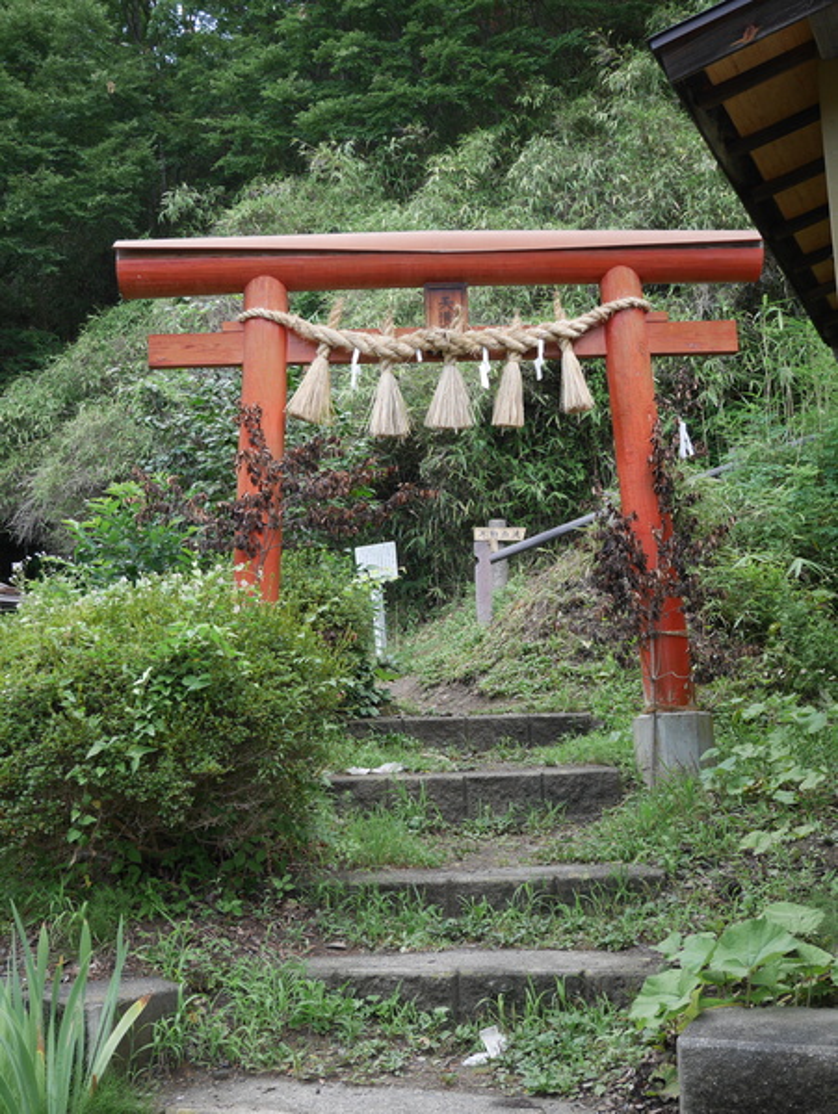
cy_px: 557
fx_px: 1289
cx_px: 419
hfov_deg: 36.0
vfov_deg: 46.8
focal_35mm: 40
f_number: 4.6
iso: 200
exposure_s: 1/80
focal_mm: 20
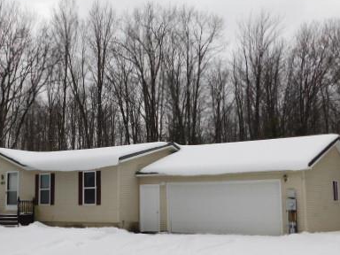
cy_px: 143
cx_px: 102
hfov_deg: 37.6
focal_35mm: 50
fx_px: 491
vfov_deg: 29.1
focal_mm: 5.3
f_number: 3.2
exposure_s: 1/800
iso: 125
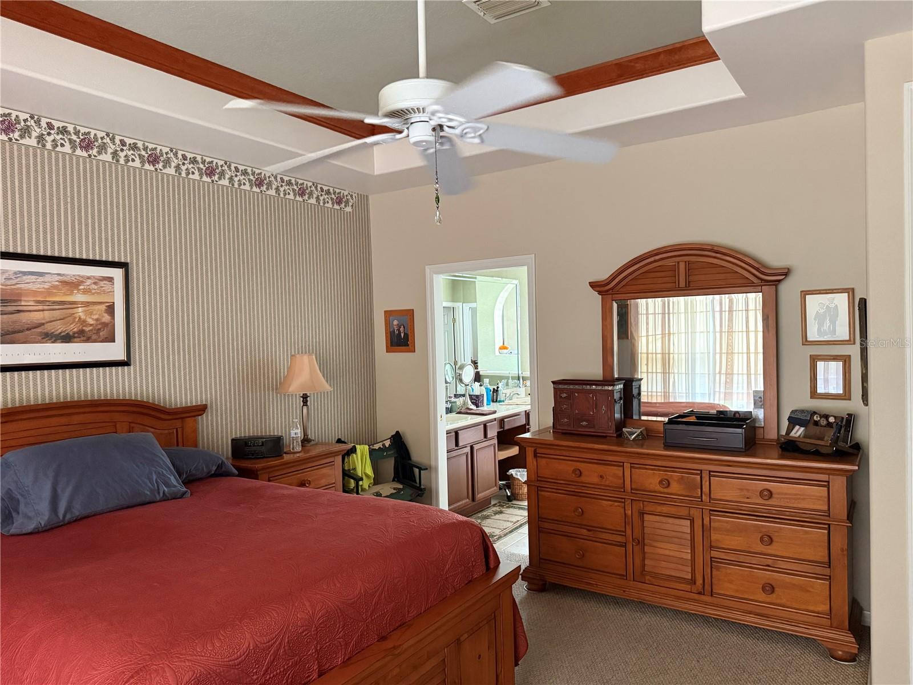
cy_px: 342
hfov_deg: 71.6
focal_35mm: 24
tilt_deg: -0.4
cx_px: 456
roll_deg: +1.0
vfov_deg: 56.8
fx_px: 633
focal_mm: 6.76
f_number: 1.78
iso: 800
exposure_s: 1/53
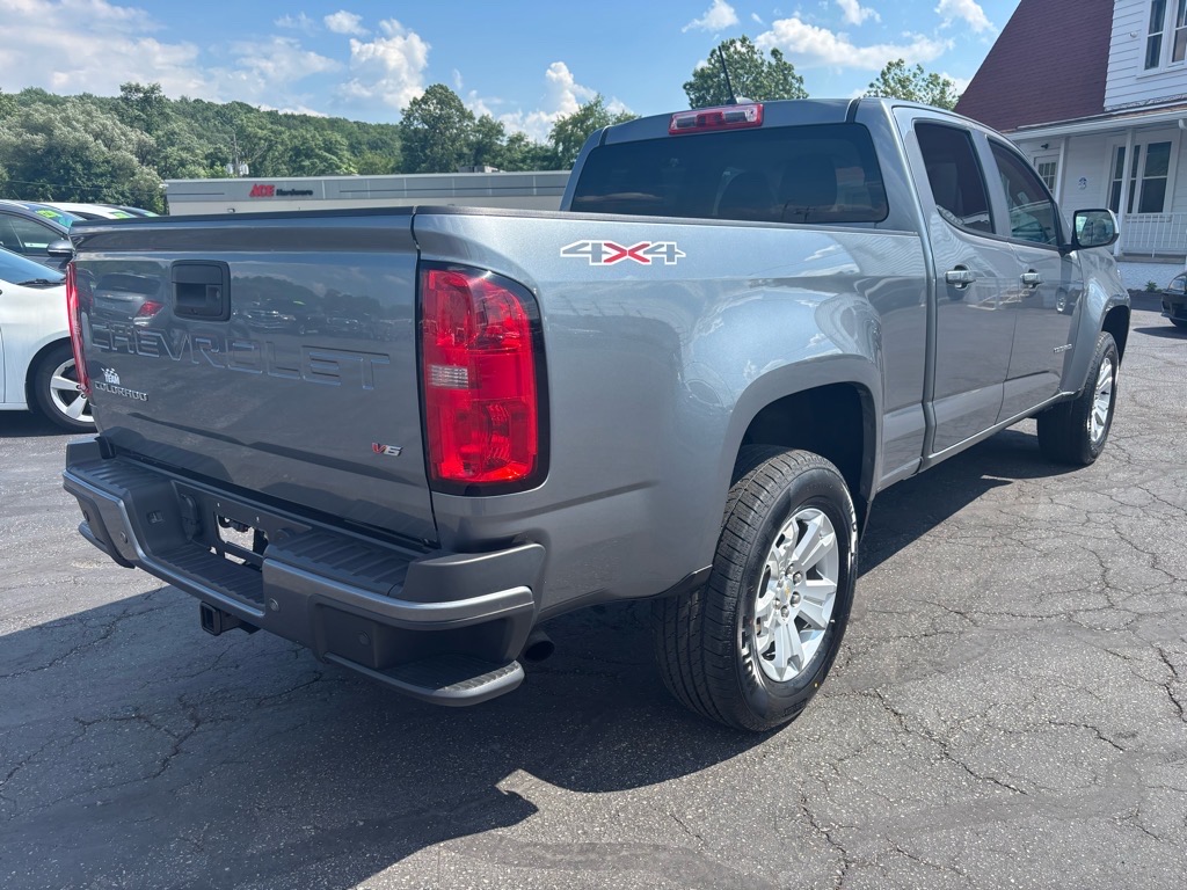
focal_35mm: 26
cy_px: 445
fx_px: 892
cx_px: 594
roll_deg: +0.9
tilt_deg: -12.8
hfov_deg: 67.3
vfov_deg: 53.1
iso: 50
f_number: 1.6
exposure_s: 1/1667
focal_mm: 5.96
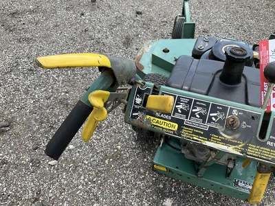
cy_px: 103
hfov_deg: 61.7
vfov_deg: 48.2
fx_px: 230
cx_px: 138
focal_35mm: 29
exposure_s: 1/524
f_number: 1.8
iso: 25
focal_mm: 3
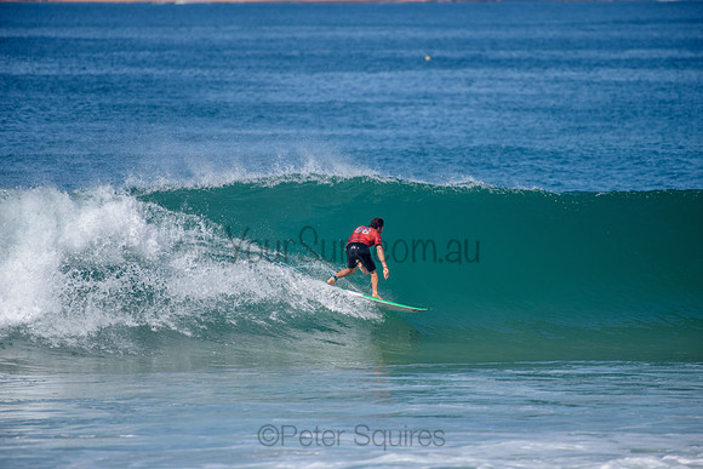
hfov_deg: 4.1
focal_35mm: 500
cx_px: 352
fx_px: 9766
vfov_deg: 2.8
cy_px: 234
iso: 160
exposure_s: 1/2000
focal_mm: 500
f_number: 5.6
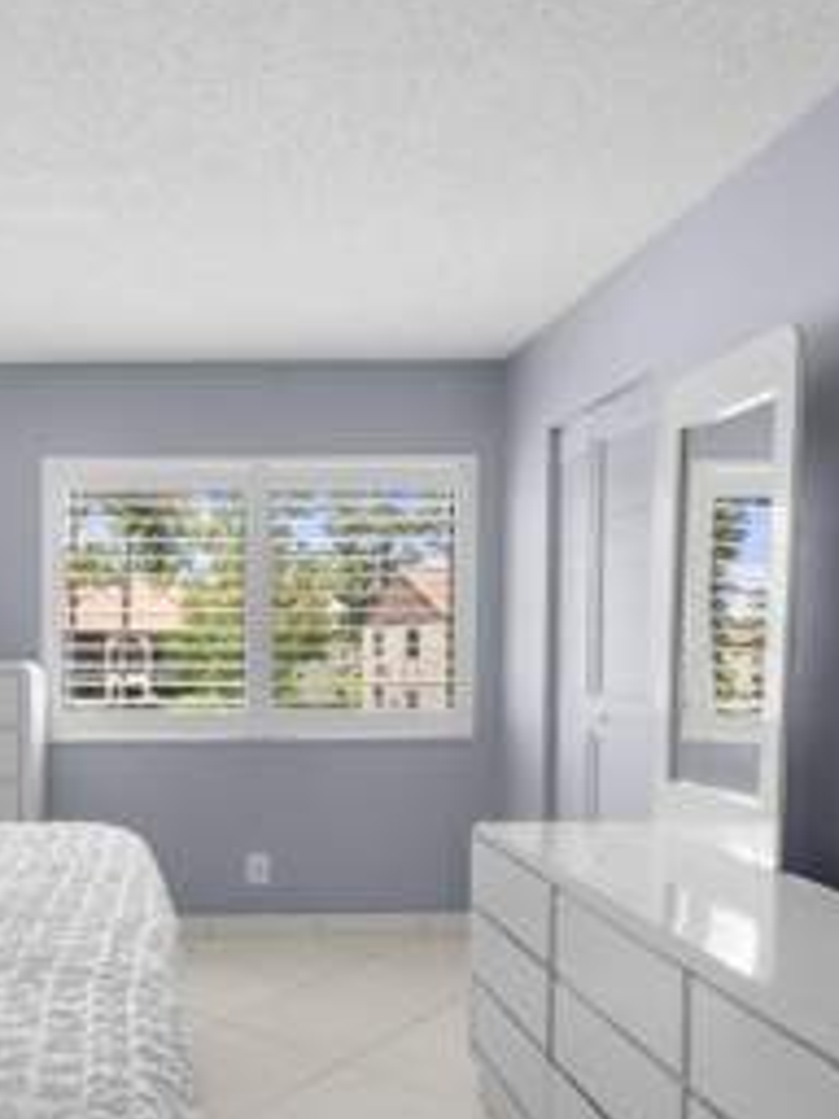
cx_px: 157
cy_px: 673
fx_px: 873
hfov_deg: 48.2
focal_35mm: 27
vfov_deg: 64.7
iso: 100
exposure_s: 1/15
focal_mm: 10
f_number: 8
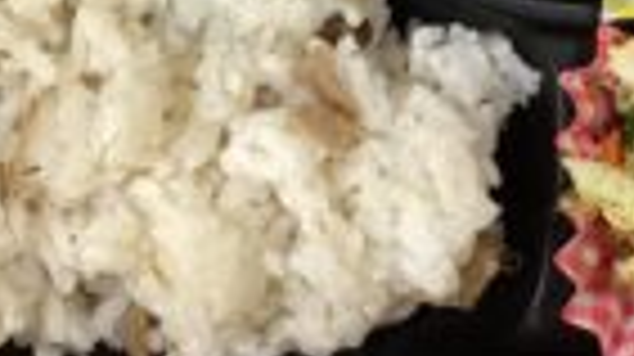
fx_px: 1512
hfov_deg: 23.7
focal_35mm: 90
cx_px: 317
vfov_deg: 12.6
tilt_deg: -85.7
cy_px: -214
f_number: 2.4
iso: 160
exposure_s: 1/50
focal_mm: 3.3
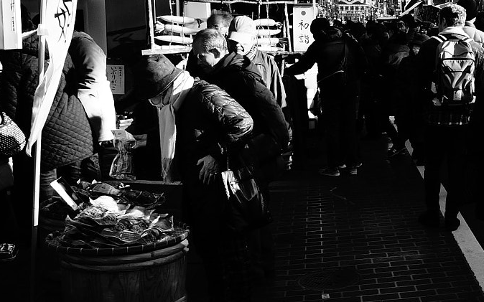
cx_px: 513
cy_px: 100
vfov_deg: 22.3
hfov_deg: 31.7
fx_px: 765
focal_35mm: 58
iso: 100
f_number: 5
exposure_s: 1/80
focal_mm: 16
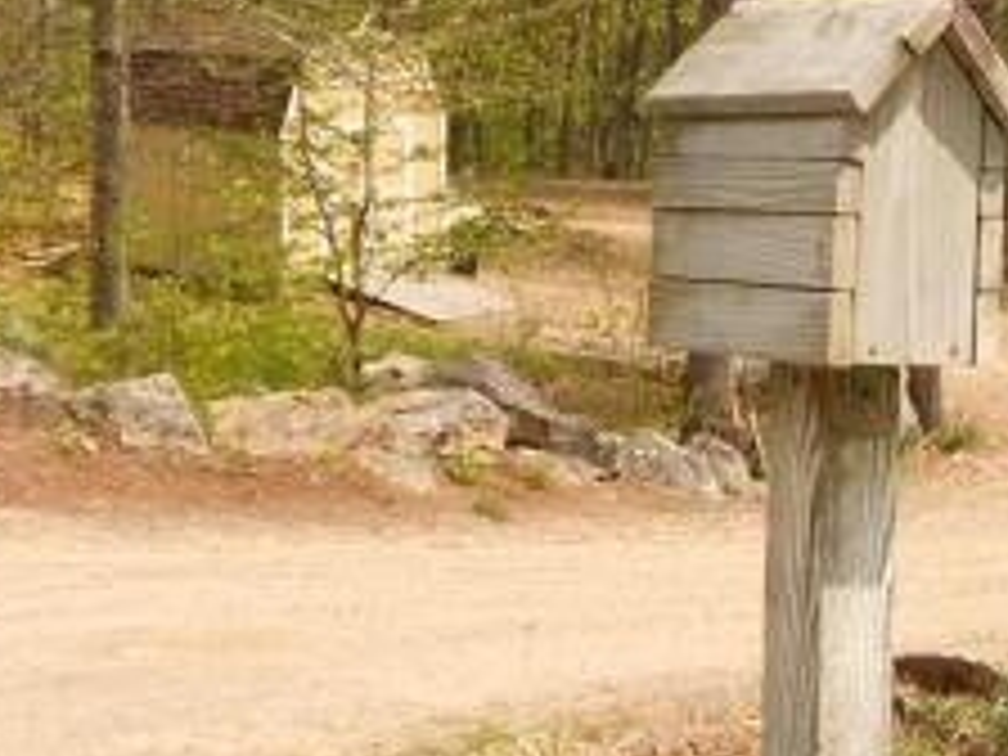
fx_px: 2417
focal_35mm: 83
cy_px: 315
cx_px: 1022
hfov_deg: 22.6
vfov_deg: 17.8
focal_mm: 5.8
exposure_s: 1/500
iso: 80
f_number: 3.6
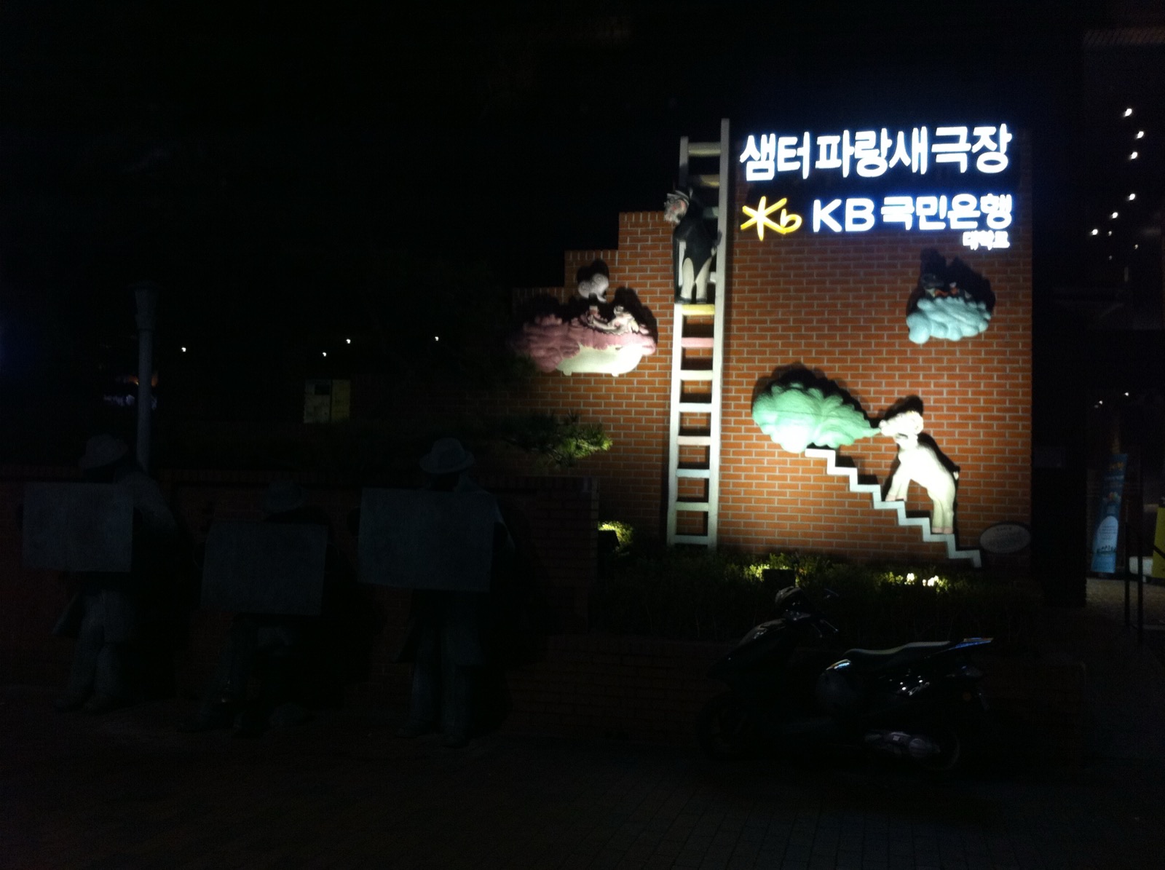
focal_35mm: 35
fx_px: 1176
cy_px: 435
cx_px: 582
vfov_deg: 40.6
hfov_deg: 52.7
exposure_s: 1/15
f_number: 2.8
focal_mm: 3.85
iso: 160
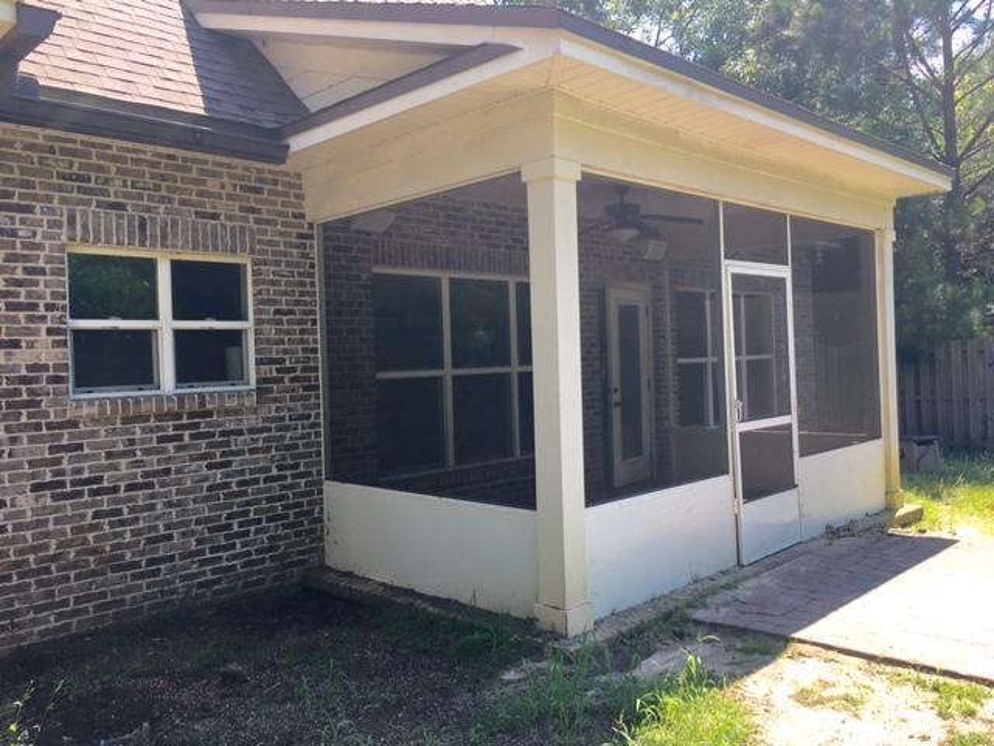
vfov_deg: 48.2
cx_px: 497
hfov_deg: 61.7
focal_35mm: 29
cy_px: 373
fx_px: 833
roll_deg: +2.0
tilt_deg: -0.3
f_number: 2.2
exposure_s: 1/439
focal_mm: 4.15
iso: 25
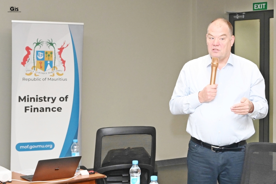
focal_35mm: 40
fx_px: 307
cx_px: 138
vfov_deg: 33.4
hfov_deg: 48.5
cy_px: 92
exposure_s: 1/200
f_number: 8
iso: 5000
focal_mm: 40
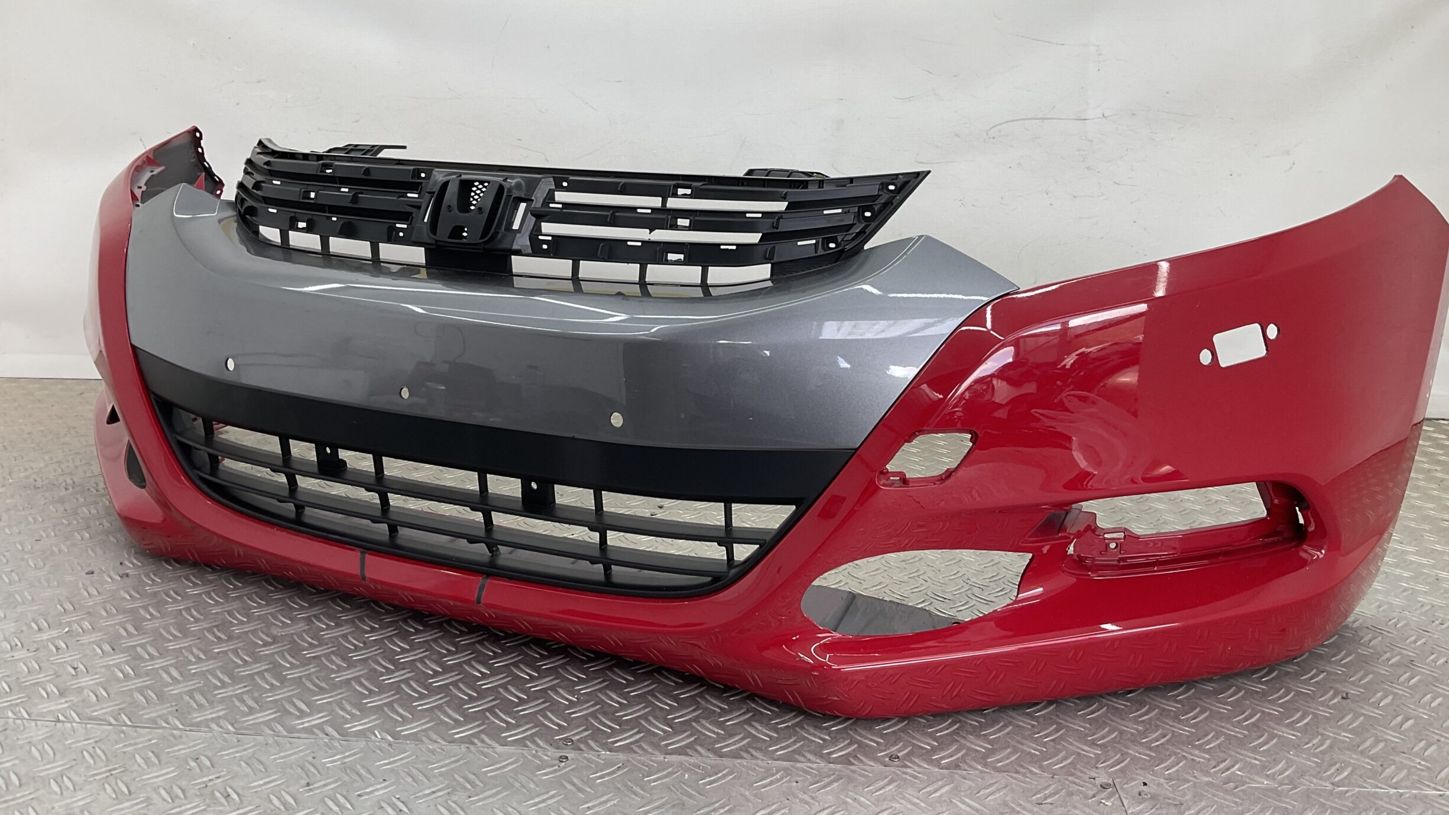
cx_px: 747
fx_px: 1268
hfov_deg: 59.5
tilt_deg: -9.6
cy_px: 284
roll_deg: -2.3
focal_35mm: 33
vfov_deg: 35.4
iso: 16
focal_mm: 3
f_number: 1.8
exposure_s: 1/105
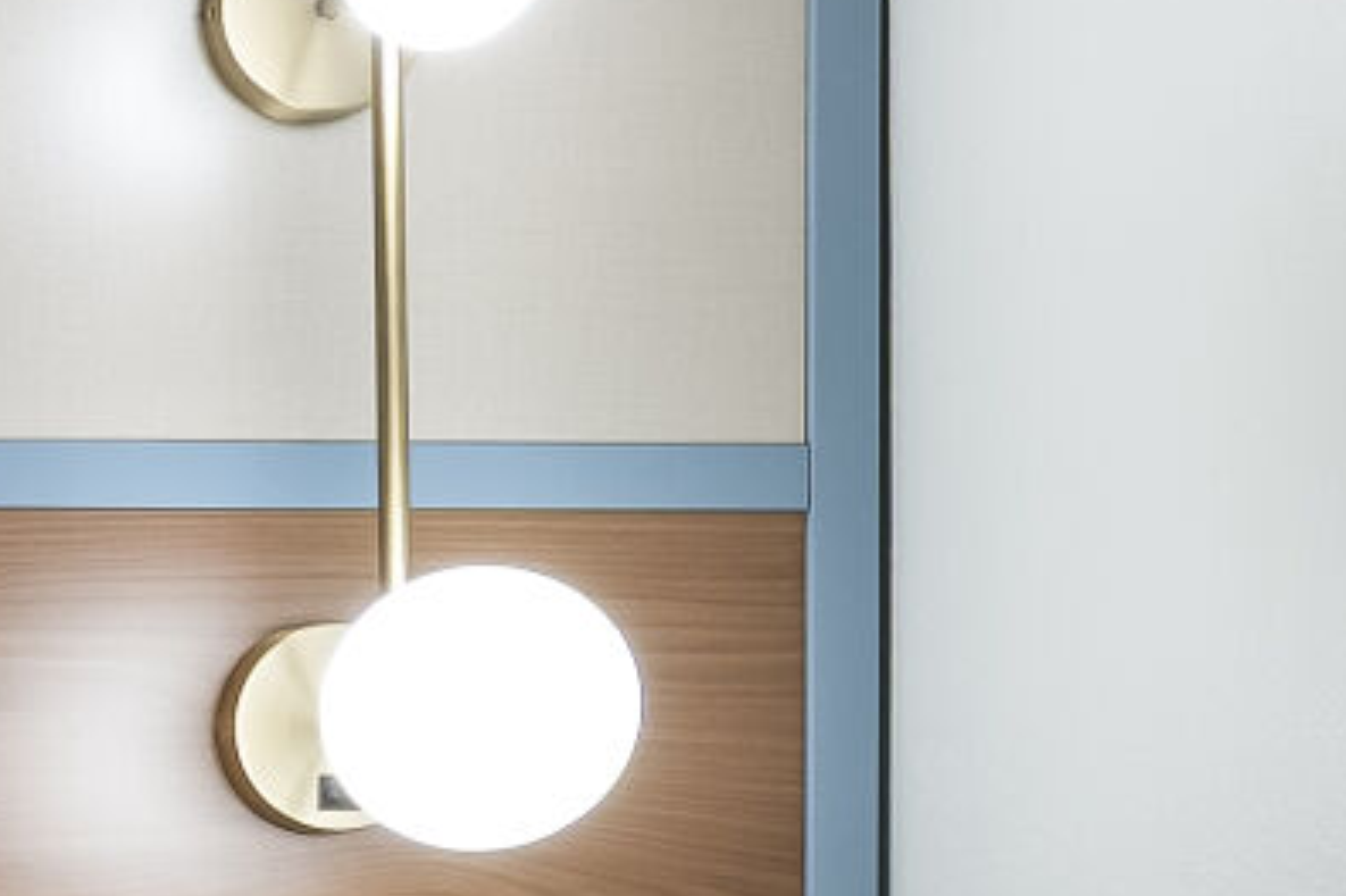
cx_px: -1915
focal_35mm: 118
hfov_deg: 13.0
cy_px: 1085
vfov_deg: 11.4
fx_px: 4402
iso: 400
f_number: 8
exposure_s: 1/25
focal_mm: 15.5
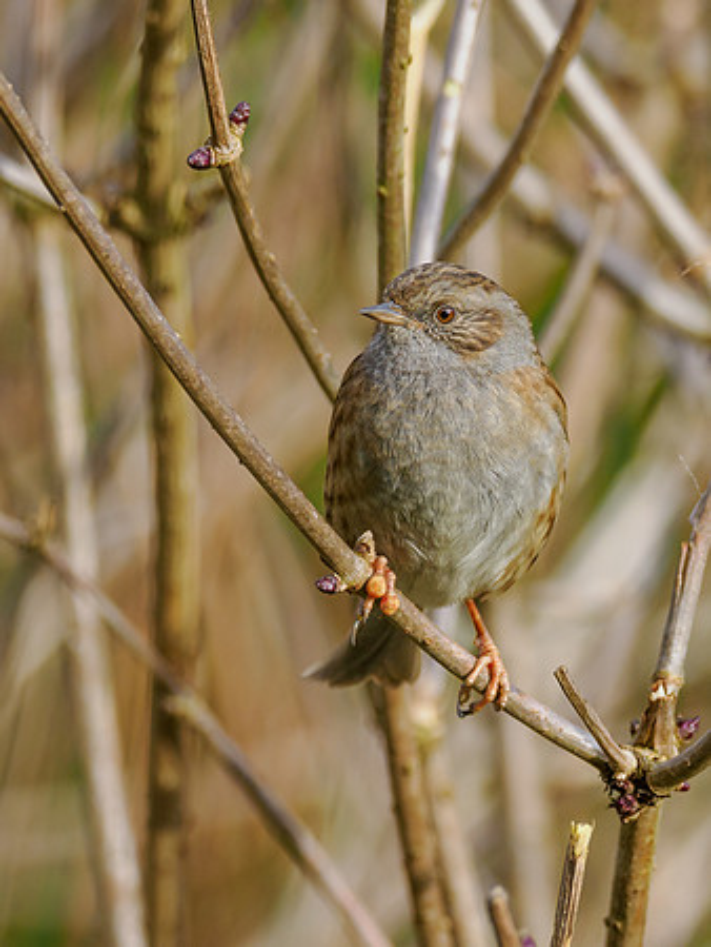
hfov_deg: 1.3
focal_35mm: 1104
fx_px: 30216
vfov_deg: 1.8
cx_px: 652
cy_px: 298
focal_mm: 300
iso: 400
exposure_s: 1/800
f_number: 4
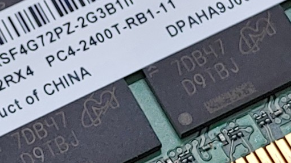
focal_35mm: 175
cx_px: 62
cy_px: 19
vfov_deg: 6.9
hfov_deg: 12.3
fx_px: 1350
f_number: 1.8
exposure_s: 1/163
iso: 50
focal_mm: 4.36
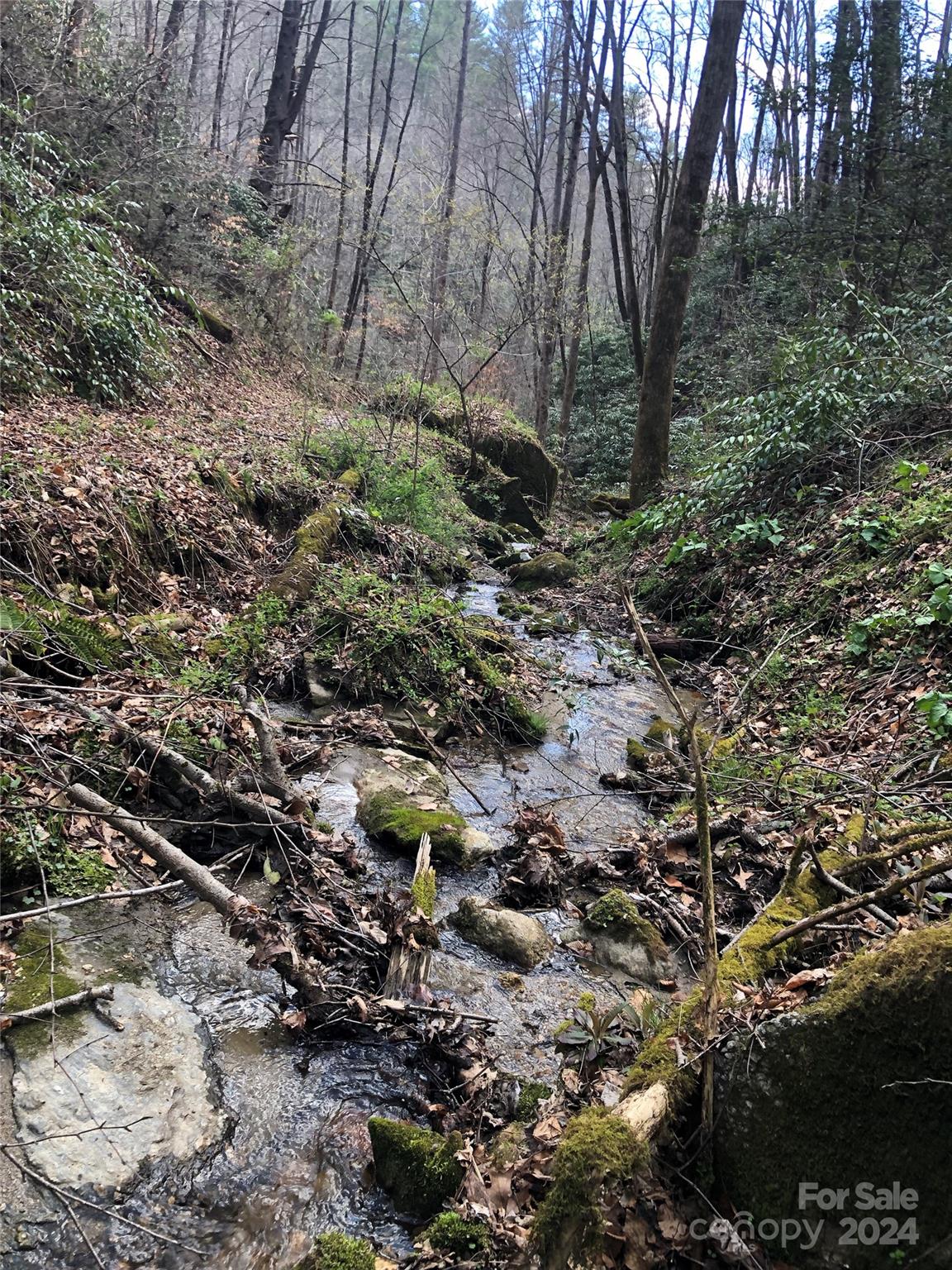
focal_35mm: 28
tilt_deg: -15.2
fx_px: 1027
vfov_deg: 63.4
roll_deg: -8.6
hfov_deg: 49.7
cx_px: 476
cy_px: 635
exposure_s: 1/120
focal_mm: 4
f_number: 1.8
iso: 50
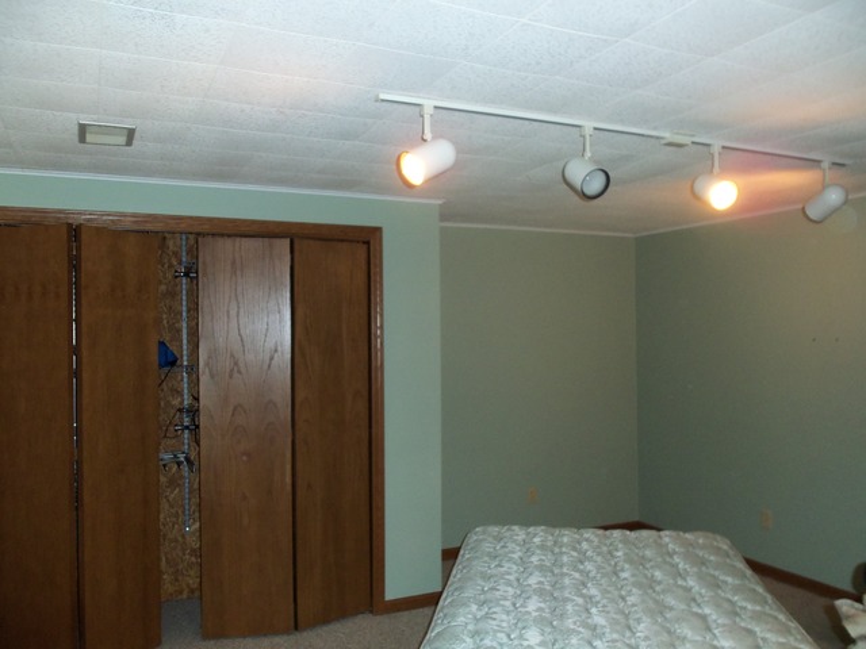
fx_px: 726
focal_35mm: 29
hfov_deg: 61.7
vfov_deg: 48.2
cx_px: 433
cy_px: 324
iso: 125
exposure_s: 1/30
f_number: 3.4
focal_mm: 5.2
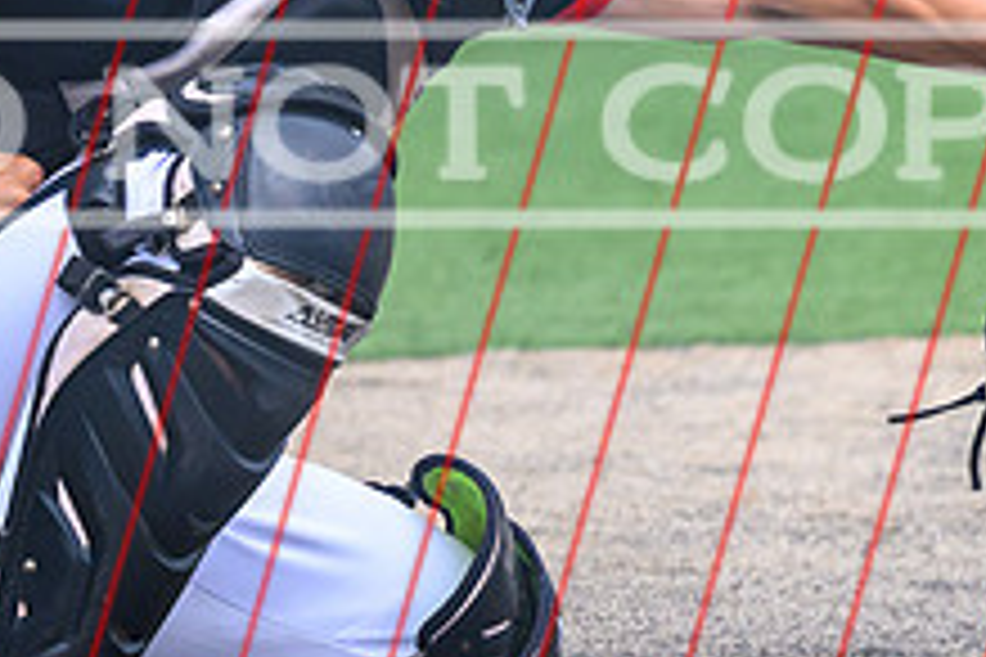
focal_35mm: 504
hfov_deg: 4.1
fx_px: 13803
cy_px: 147
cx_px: 517
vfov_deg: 2.7
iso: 800
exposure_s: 1/3200
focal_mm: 115
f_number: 2.8
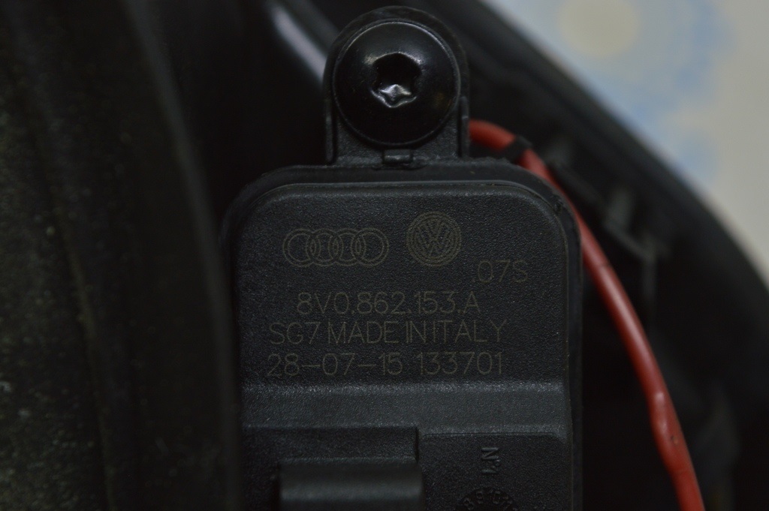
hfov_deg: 24.6
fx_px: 1761
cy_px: 256
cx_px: 384
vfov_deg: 16.5
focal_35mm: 82
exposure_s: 1/40
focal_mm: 55
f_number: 5.6
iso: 400
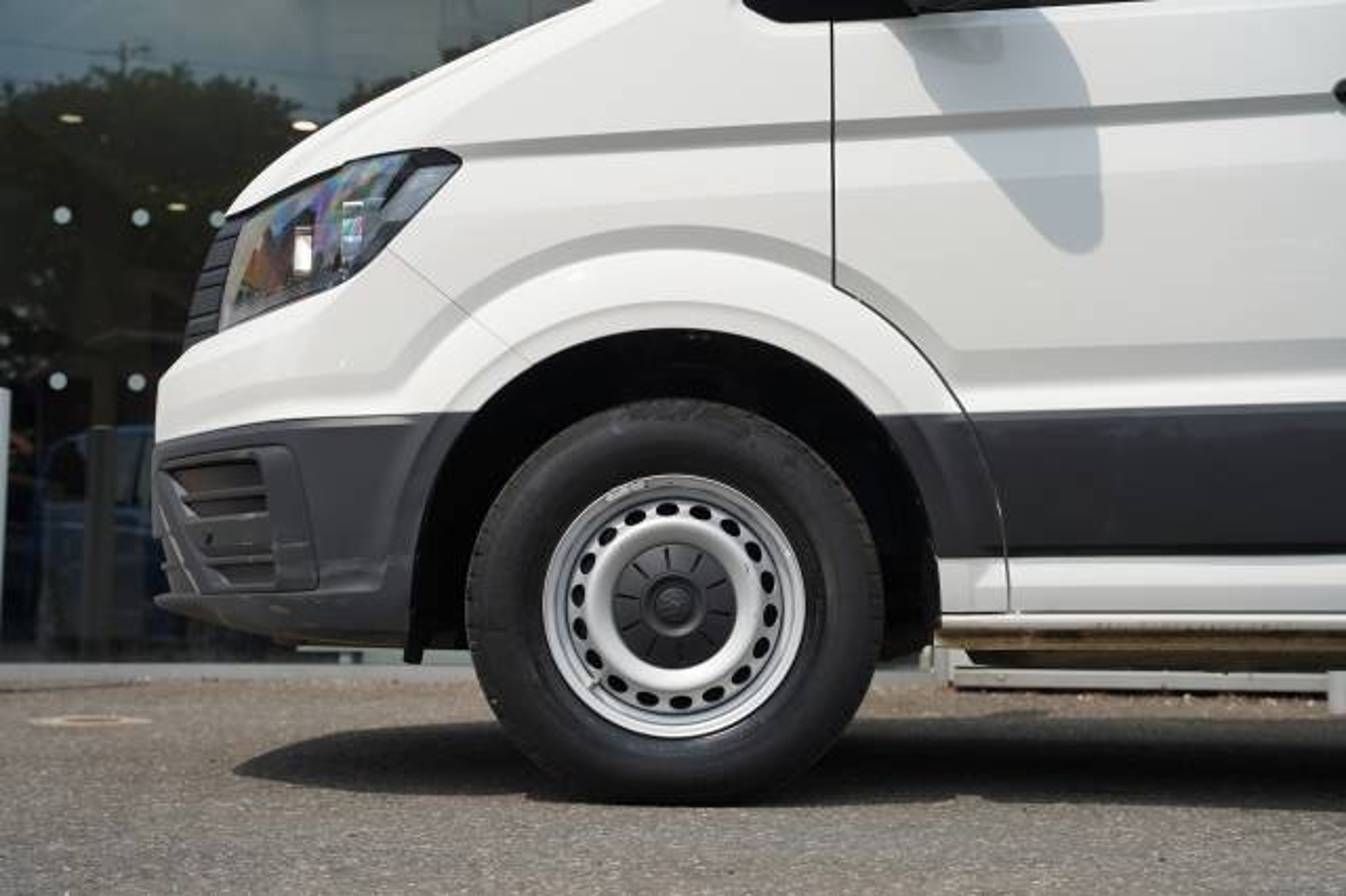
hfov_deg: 34.1
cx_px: 673
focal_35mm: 59
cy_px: 448
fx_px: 2197
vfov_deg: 23.0
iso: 100
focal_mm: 58.8
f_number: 4.5
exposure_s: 1/400
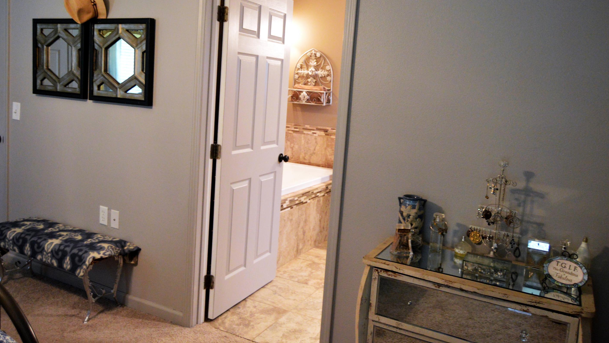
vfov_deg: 38.7
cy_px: 131
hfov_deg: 64.3
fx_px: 484
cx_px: 290
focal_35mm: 30
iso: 2500
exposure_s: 1/60
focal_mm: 18
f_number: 3.5
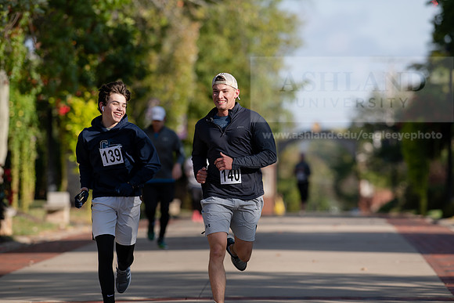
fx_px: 3784
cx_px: 227
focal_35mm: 300
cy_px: 152
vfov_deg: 4.6
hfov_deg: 6.9
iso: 200
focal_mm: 300
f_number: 5
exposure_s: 1/800
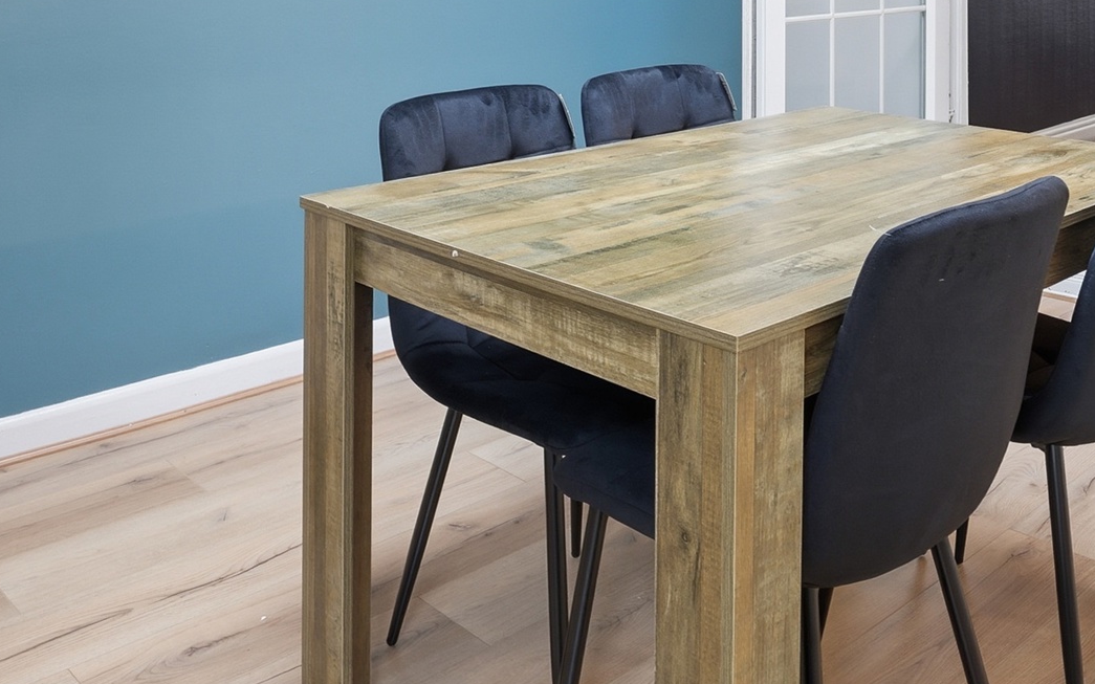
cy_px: -64
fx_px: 1164
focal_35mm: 39
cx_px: 649
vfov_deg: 29.6
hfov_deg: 50.1
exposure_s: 1/8
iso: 250
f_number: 9
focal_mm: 16
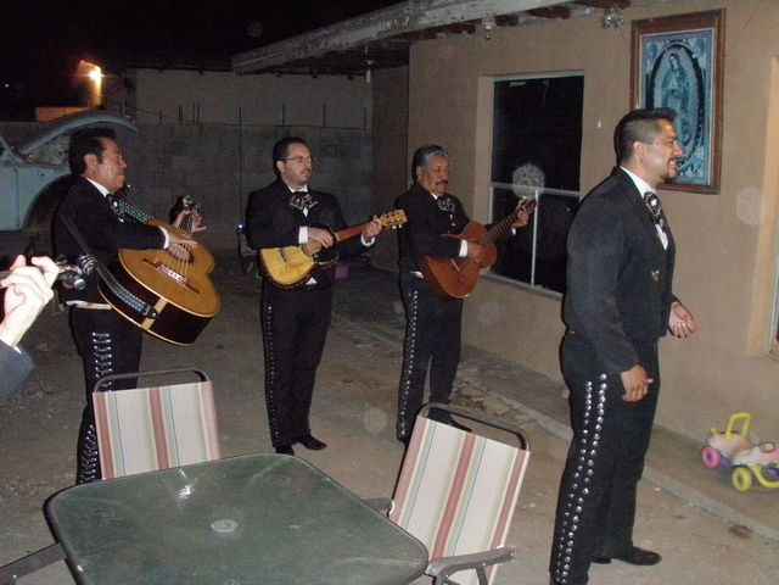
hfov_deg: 49.0
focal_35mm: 38
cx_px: 390
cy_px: 292
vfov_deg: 37.7
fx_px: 855
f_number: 3.5
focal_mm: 6.7
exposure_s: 1/30
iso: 800
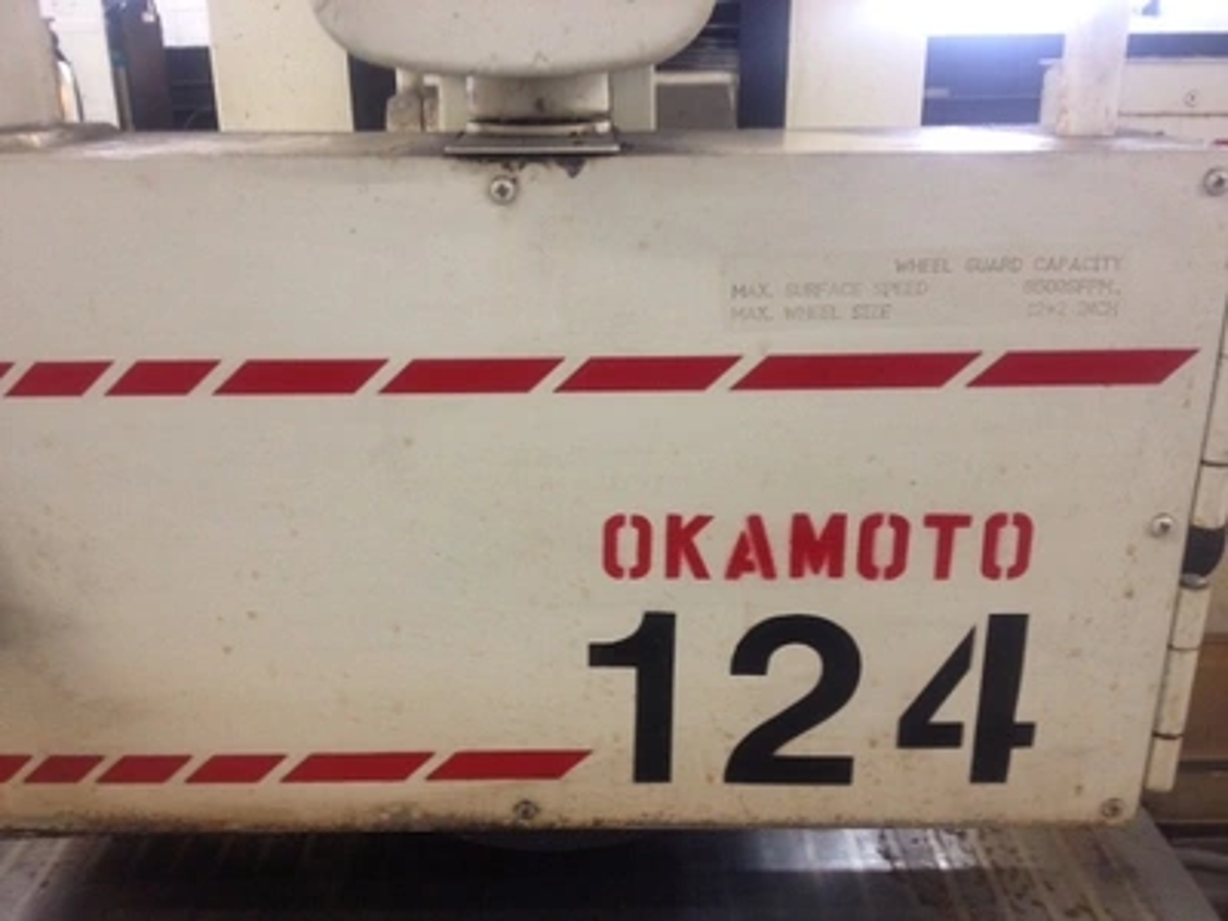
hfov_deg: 52.6
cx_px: 614
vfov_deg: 40.7
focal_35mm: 35
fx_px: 1242
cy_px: 460
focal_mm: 4.28
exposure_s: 1/20
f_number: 2.4
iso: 125
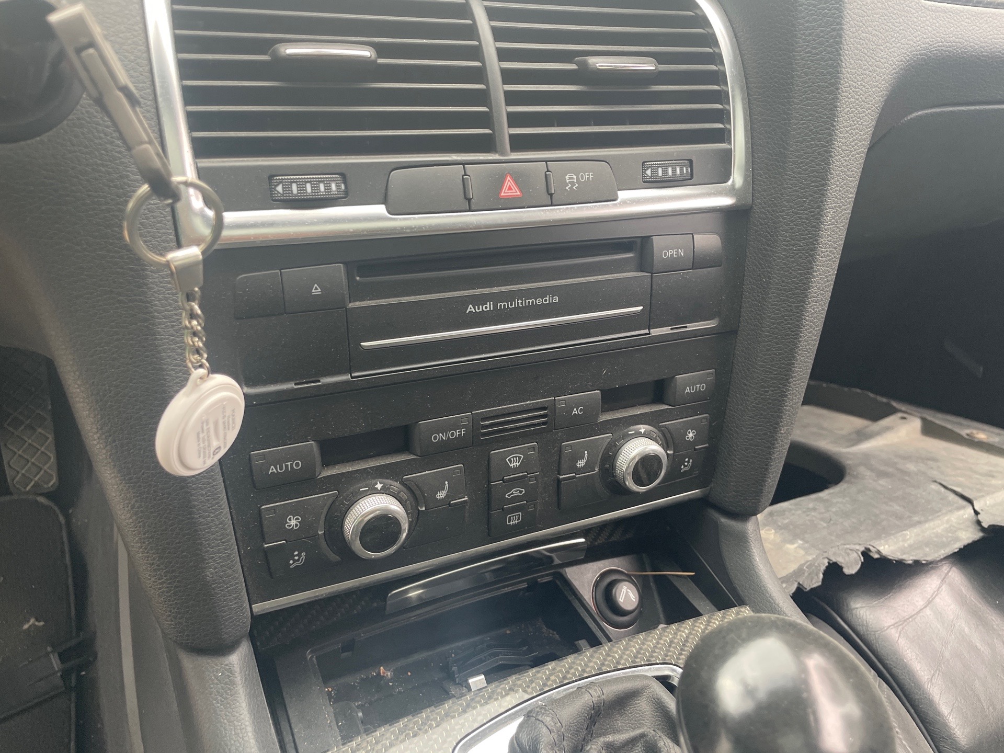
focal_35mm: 26
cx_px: 502
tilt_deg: -36.7
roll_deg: -9.6
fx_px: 754
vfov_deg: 53.1
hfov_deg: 67.3
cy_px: 376
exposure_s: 1/101
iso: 125
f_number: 1.6
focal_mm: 4.2
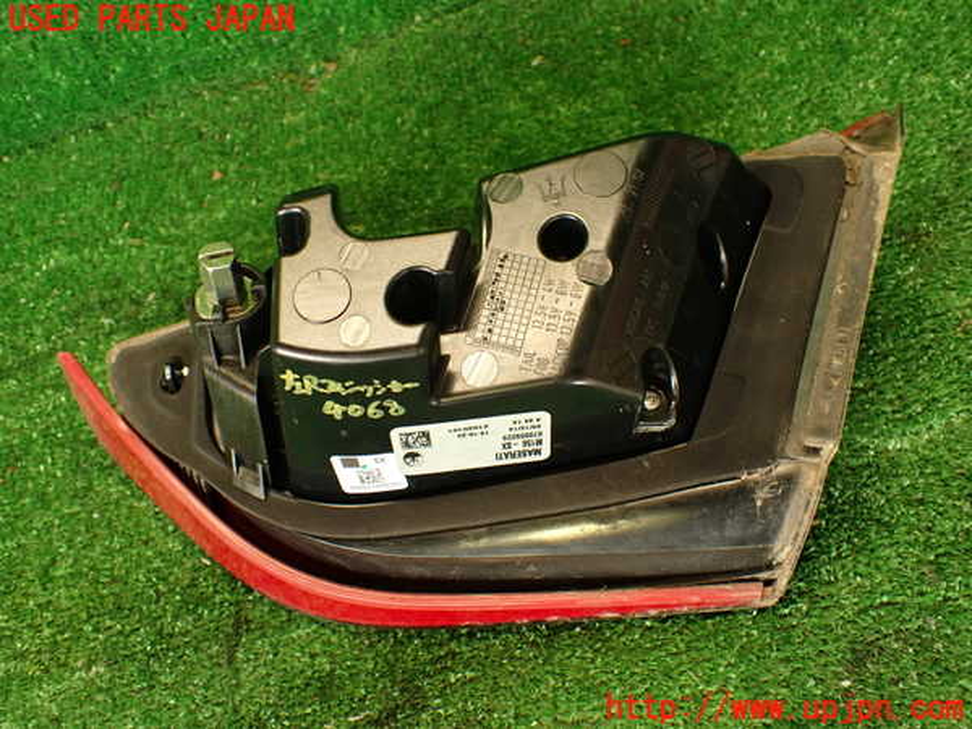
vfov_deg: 44.2
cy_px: 364
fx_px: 899
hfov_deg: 56.8
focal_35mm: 32
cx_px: 486
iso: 200
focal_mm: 5.79
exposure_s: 1/30
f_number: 2.4
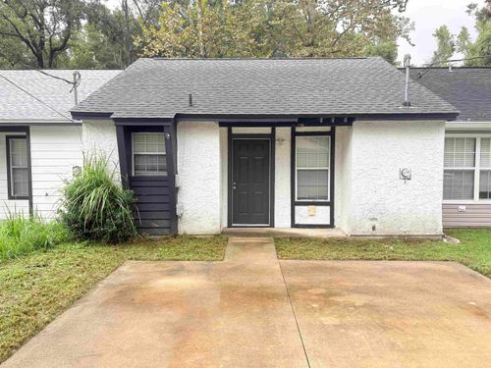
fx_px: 369
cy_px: 184
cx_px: 246
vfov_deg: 53.1
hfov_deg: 67.3
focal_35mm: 26
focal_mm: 5.96
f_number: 1.6
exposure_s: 1/515
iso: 50
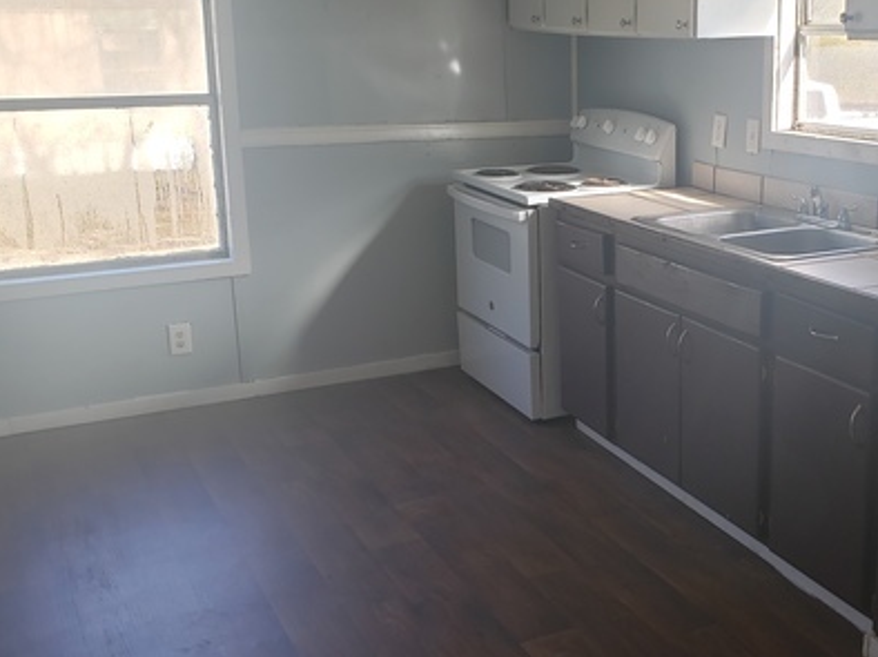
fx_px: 1115
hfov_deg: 42.0
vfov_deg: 32.8
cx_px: 632
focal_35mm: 44
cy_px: 287
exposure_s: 1/77
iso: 50
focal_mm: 4.3
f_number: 2.4
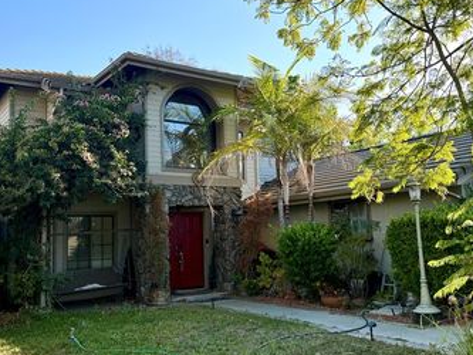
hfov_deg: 51.3
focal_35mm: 36
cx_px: 239
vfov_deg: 39.7
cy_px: 177
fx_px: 492
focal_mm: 6.76
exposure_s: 1/2370
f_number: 1.78
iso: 100
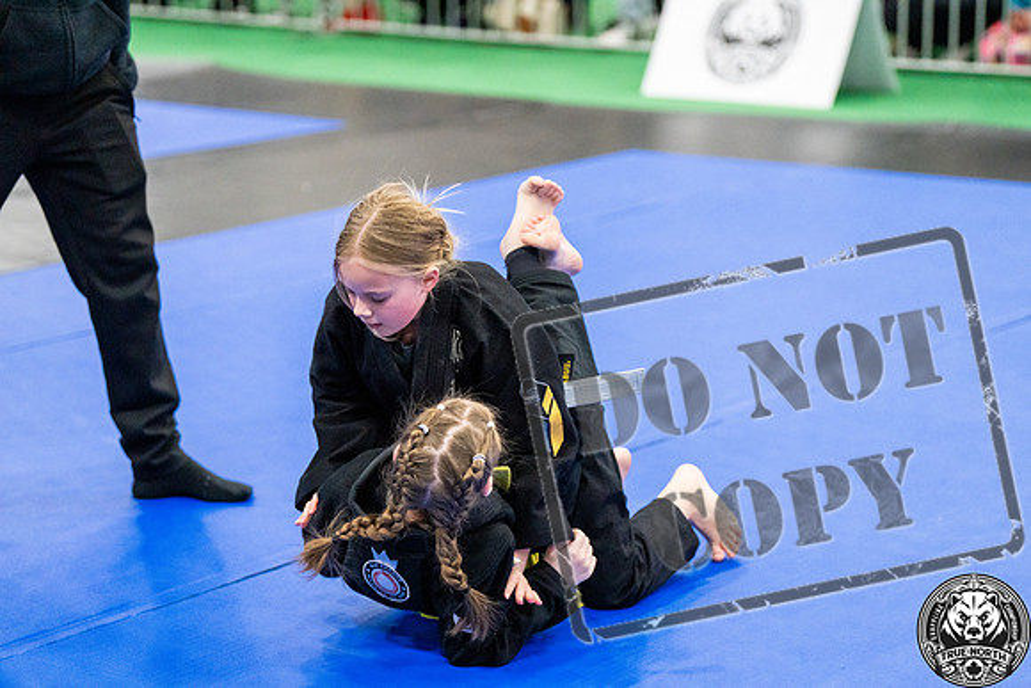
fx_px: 2950
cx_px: 516
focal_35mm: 103
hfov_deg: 19.8
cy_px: 344
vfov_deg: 13.3
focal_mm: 103
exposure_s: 1/640
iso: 4000
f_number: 2.8
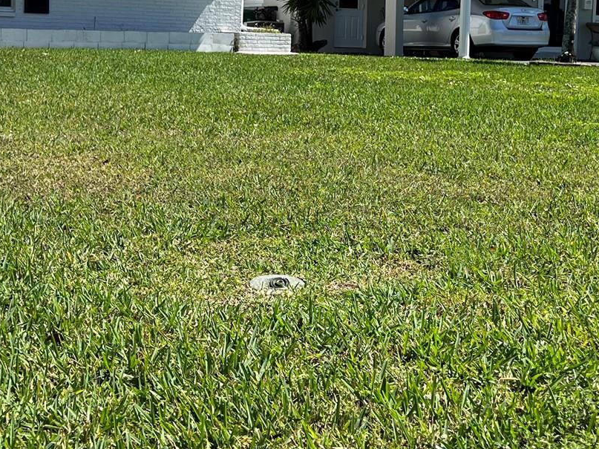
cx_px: 277
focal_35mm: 66
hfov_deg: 29.4
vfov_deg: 22.0
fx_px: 1142
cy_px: 105
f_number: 1.5
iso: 50
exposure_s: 1/4274
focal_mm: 5.7
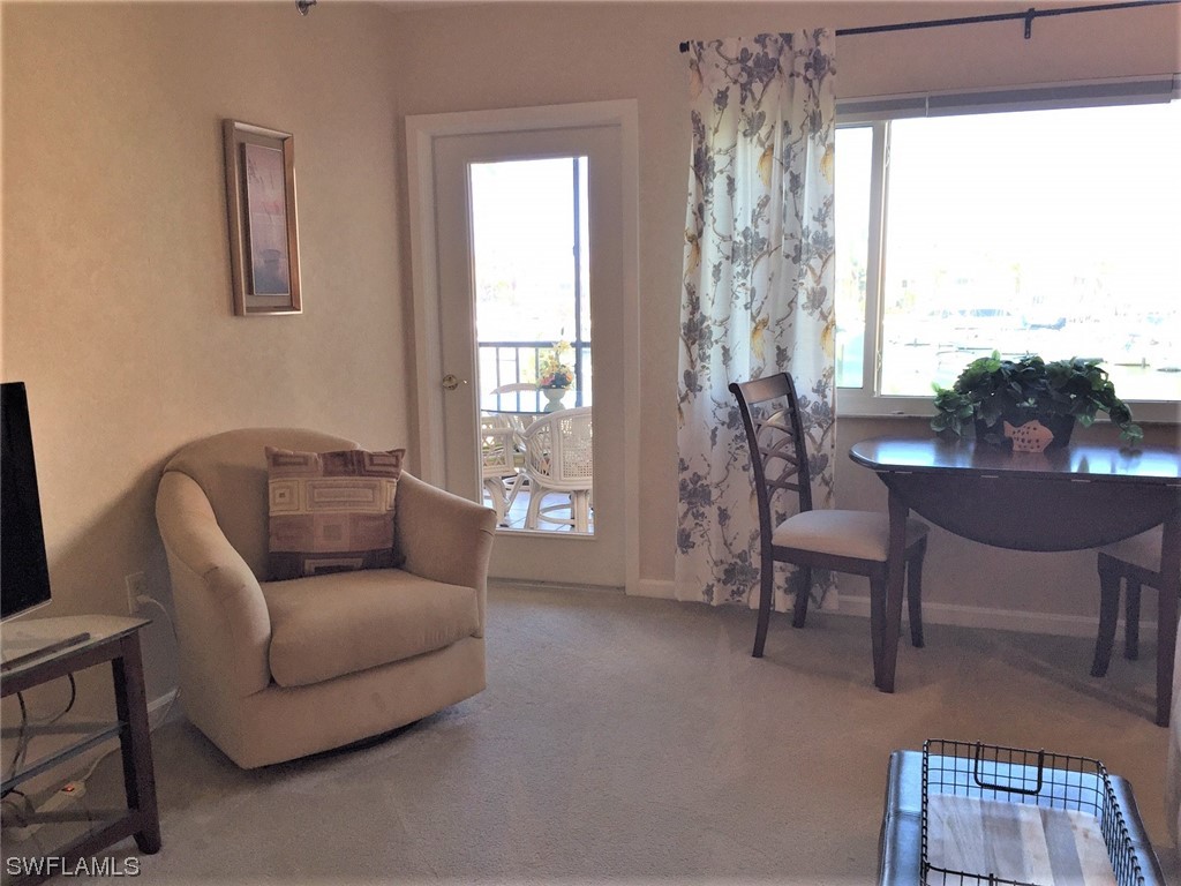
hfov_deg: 61.7
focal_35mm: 29
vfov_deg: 48.2
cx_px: 590
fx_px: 989
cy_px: 443
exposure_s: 1/100
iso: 40
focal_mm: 4.15
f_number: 2.2
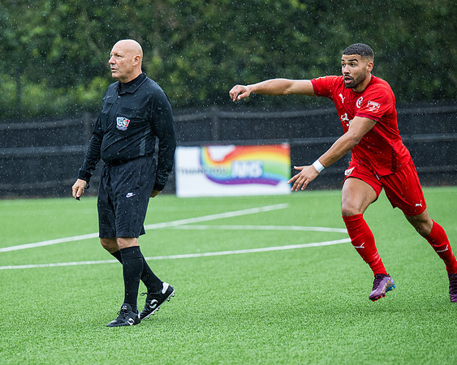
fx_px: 3231
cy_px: 198
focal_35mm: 239
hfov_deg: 8.1
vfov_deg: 6.5
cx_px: 159
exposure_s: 1/1250
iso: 800
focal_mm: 195
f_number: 4
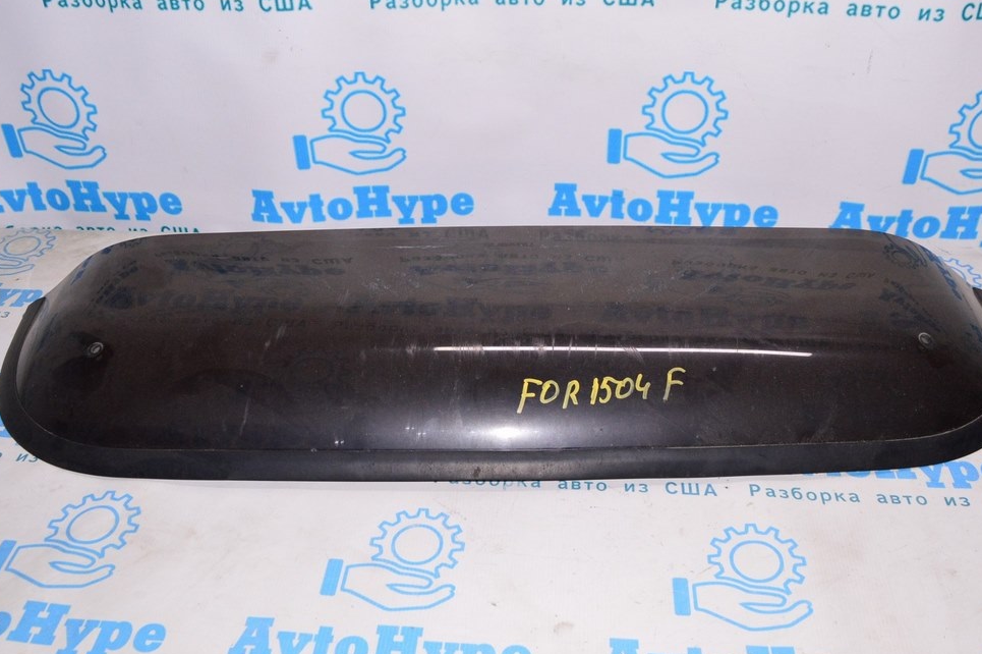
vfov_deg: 37.8
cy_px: 322
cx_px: 506
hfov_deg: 54.5
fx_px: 954
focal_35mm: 35
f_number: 8
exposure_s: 1/160
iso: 1600
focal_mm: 22
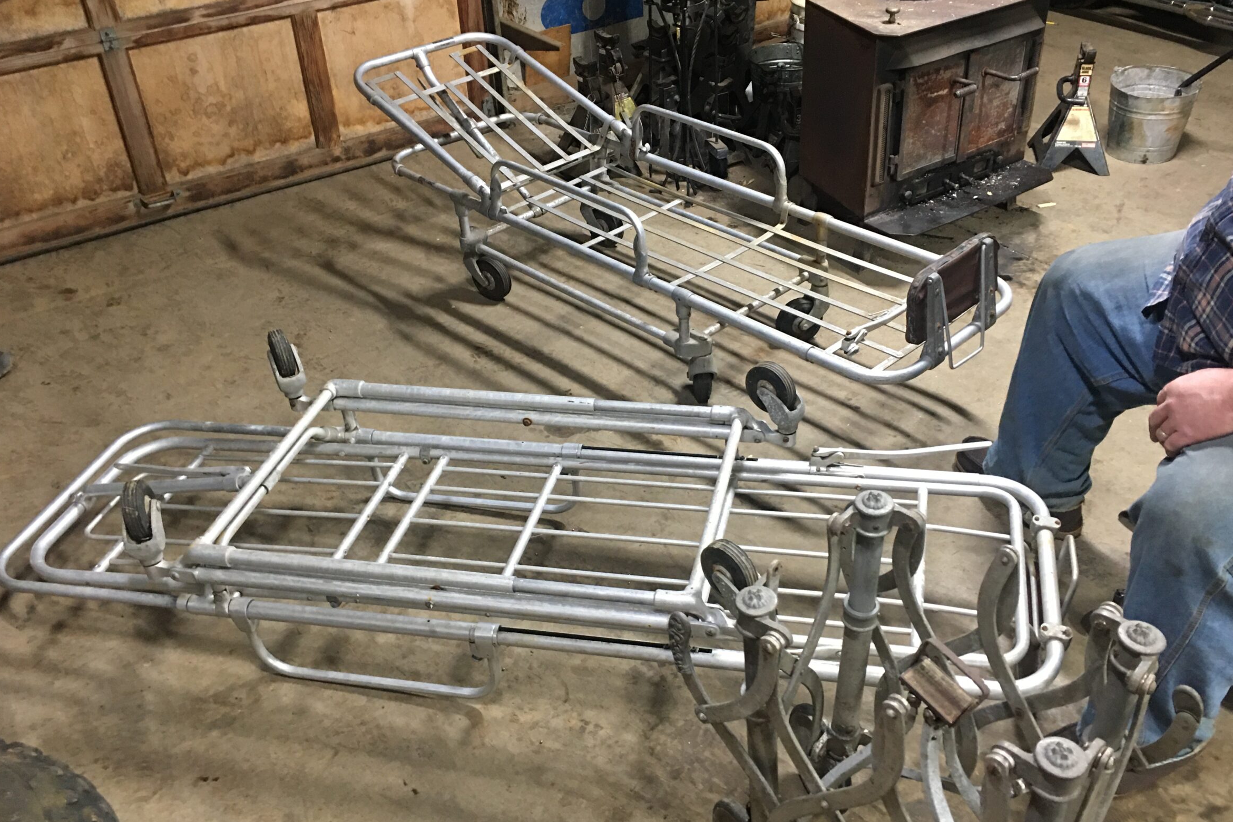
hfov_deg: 57.2
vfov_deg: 40.0
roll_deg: +0.4
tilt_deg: -35.5
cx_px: 651
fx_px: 1130
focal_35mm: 33
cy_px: 437
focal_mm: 4.15
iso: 80
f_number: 2.2
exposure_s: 1/8
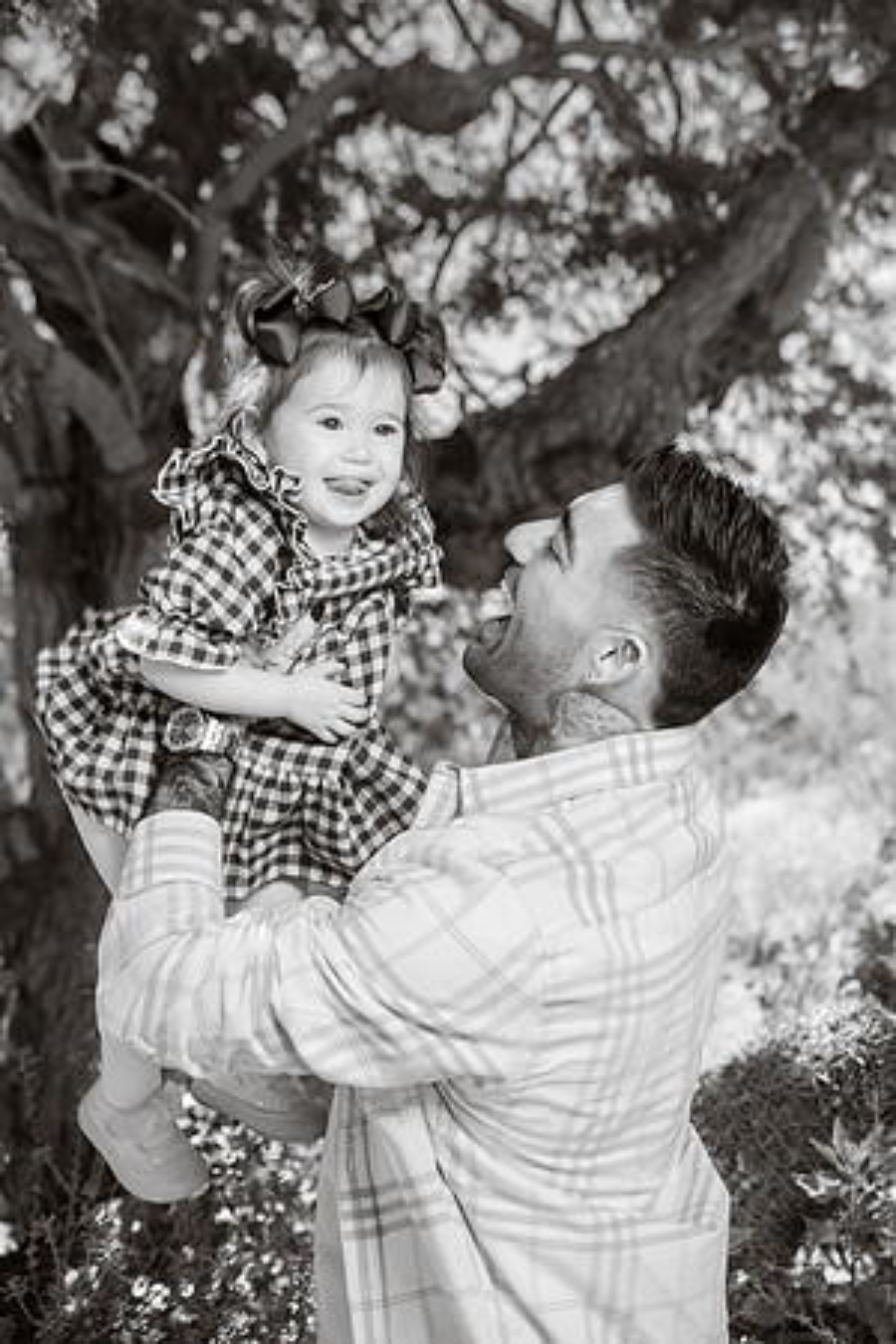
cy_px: 672
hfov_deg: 19.5
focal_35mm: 70
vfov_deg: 28.8
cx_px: 448
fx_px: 2613
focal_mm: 70
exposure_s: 1/250
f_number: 5.6
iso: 125
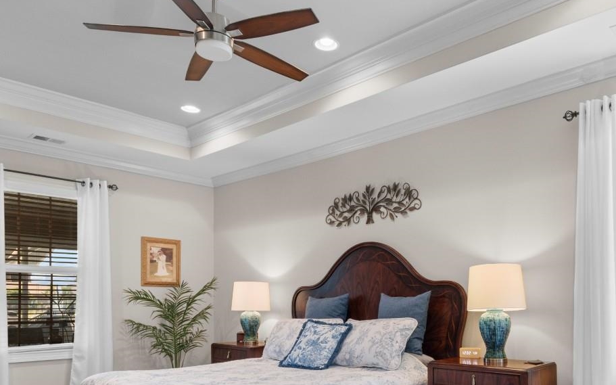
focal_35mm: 29
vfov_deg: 41.1
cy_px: 313
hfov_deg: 63.7
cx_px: 385
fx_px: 487
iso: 100
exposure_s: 1
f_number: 4.8
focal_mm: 11
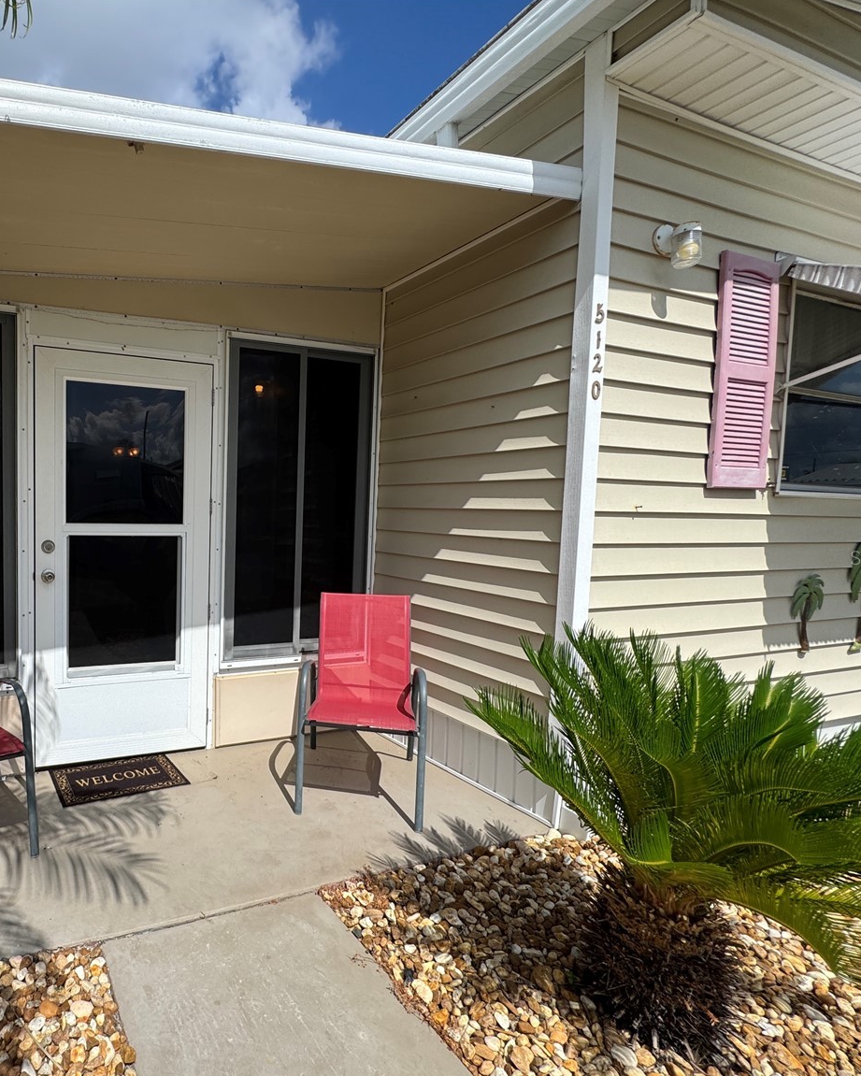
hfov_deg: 65.4
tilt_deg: -5.5
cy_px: 557
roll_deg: -1.0
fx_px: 605
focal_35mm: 19
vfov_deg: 83.2
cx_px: 191
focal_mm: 2.22
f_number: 2.2
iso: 50
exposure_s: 1/2083
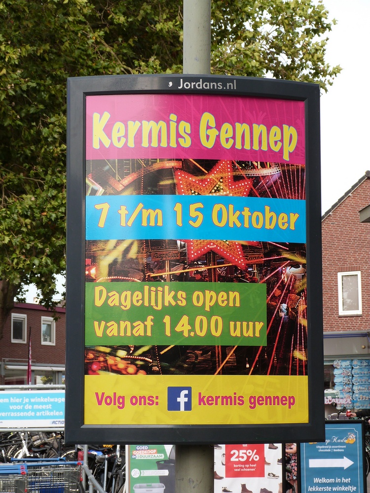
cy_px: 246
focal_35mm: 88
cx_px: 185
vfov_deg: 22.3
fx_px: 1254
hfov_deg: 16.8
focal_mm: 15.8
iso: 100
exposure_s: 1/200
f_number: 4
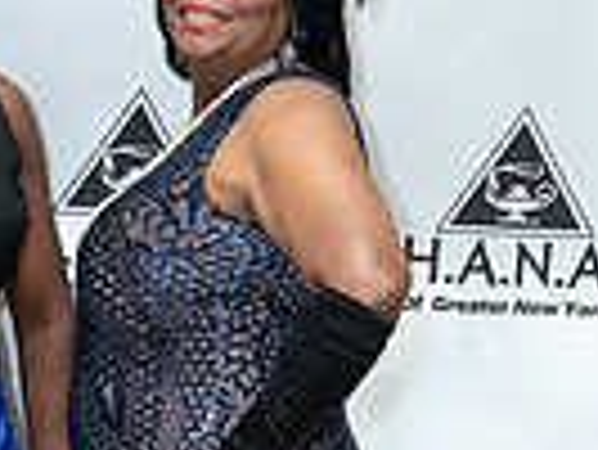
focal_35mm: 130
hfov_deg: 15.0
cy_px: 540
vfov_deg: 11.2
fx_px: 2248
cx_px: 45
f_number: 5
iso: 1600
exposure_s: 1/160
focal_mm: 40
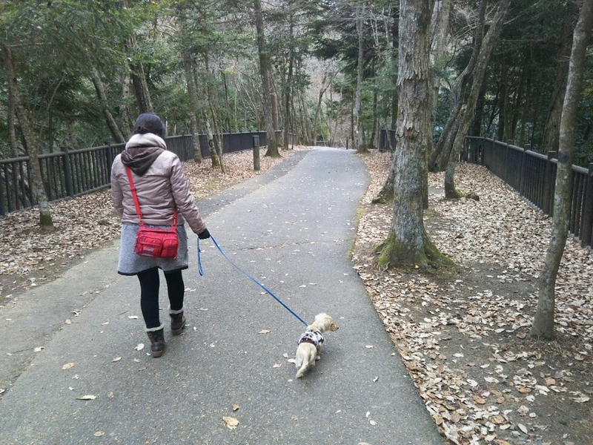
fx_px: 514
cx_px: 296
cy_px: 222
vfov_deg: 46.8
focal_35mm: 30
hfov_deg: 60.0
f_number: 2.2
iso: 64
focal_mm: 4
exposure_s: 1/120
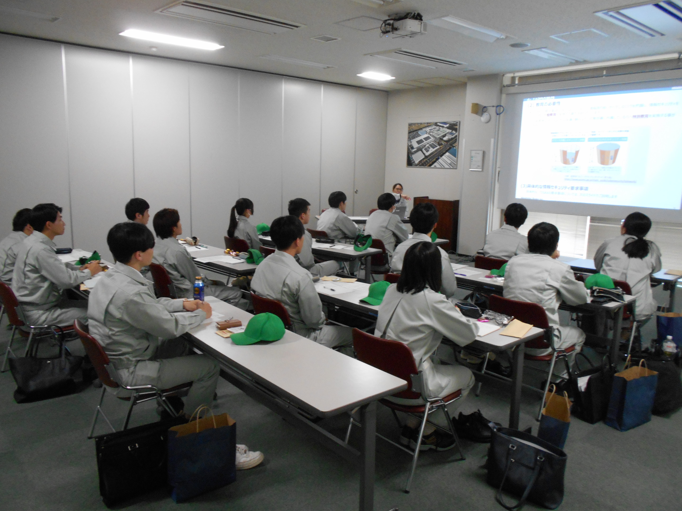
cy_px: 256
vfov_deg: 53.1
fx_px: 512
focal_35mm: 26
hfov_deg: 67.3
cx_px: 341
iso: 400
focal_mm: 4.6
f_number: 3.2
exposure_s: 1/25
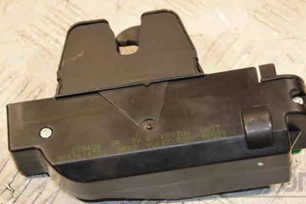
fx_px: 1258
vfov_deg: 9.3
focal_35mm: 148
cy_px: 98
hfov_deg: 13.9
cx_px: 152
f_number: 5.6
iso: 800
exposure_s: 1/200
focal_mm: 80
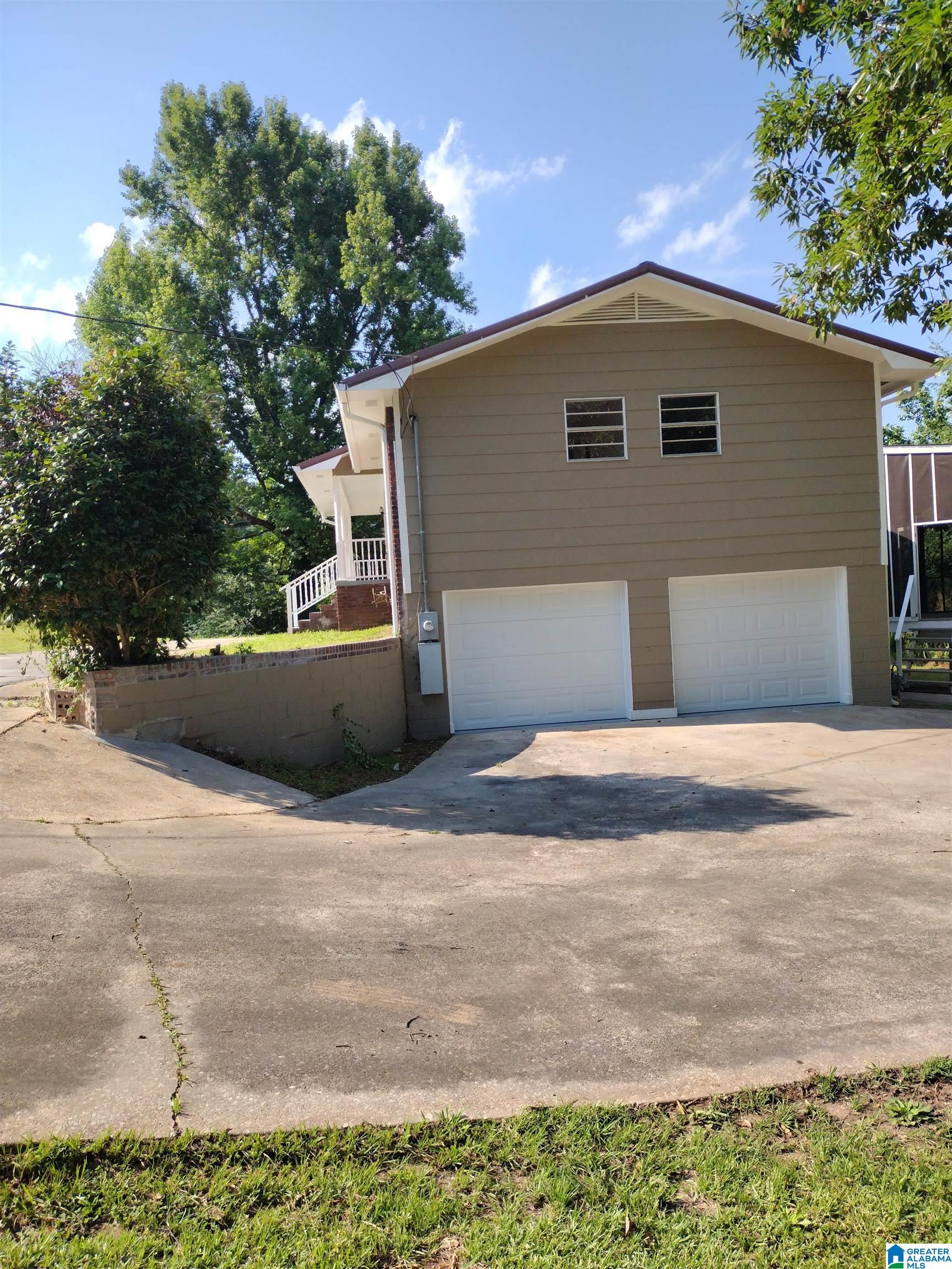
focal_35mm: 27
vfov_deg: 65.3
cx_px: 476
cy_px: 634
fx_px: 990
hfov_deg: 51.4
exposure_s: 1/1697
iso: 100
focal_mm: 4.71
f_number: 1.7
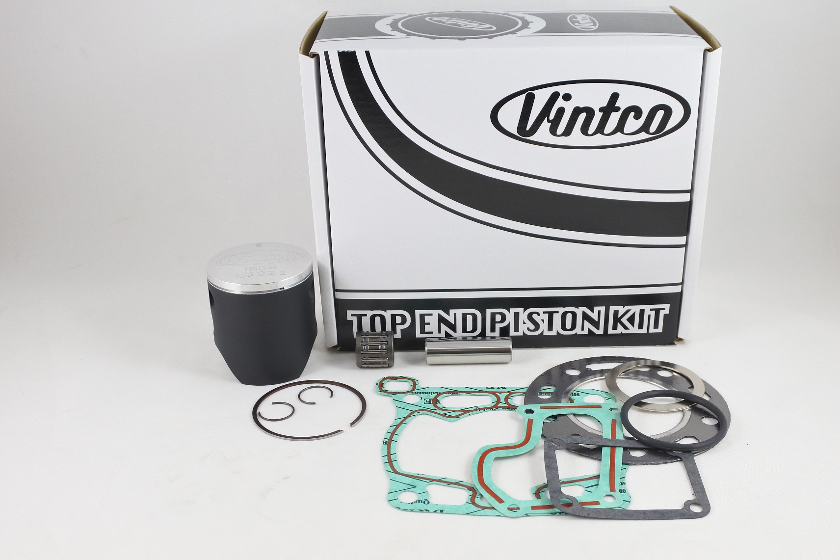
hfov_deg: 55.8
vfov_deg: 38.9
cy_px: 280
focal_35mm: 34
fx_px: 793
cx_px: 420
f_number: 3.8
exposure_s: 1/125
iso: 500
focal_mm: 12.6
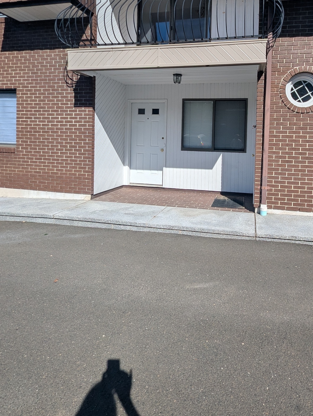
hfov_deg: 67.3
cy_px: 141
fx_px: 228
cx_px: 204
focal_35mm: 19
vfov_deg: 81.9
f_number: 2.2
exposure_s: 1/2114
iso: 44
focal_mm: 1.95
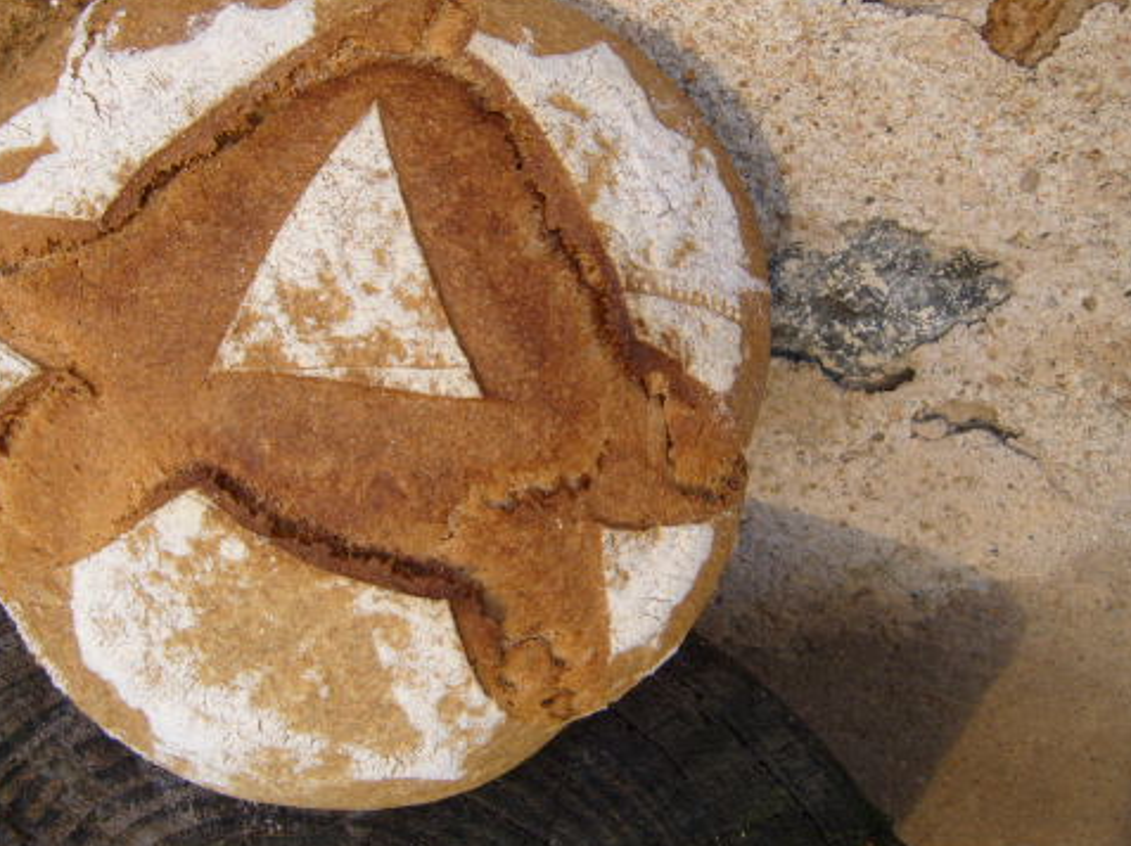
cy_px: 400
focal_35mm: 47
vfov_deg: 30.8
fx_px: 1534
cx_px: 467
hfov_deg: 40.3
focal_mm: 7.4
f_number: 2.8
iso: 80
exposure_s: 1/180
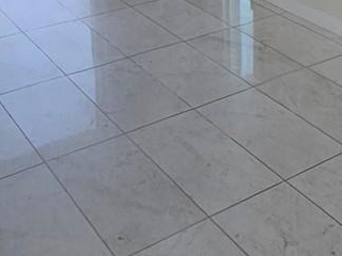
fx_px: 642
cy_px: -144
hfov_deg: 29.0
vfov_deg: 19.3
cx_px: 289
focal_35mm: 65
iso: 32
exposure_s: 1/120
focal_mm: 1.74
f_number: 2.2
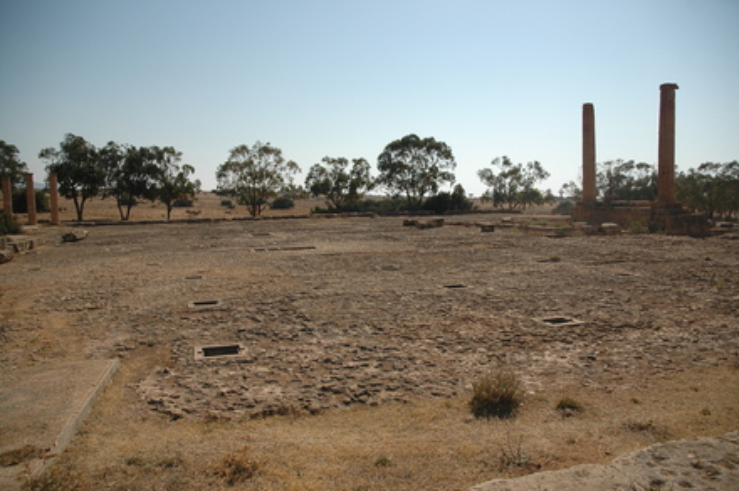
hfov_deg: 67.5
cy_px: 246
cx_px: 370
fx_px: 553
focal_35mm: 27
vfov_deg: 47.8
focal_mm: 18
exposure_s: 1/3200
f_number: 4
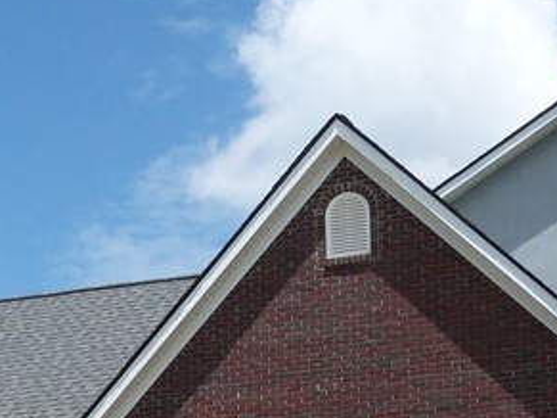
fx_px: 1415
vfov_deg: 15.2
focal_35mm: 88
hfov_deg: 22.2
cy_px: 679
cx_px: 241
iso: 100
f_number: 5.6
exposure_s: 1/400
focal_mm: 4.5
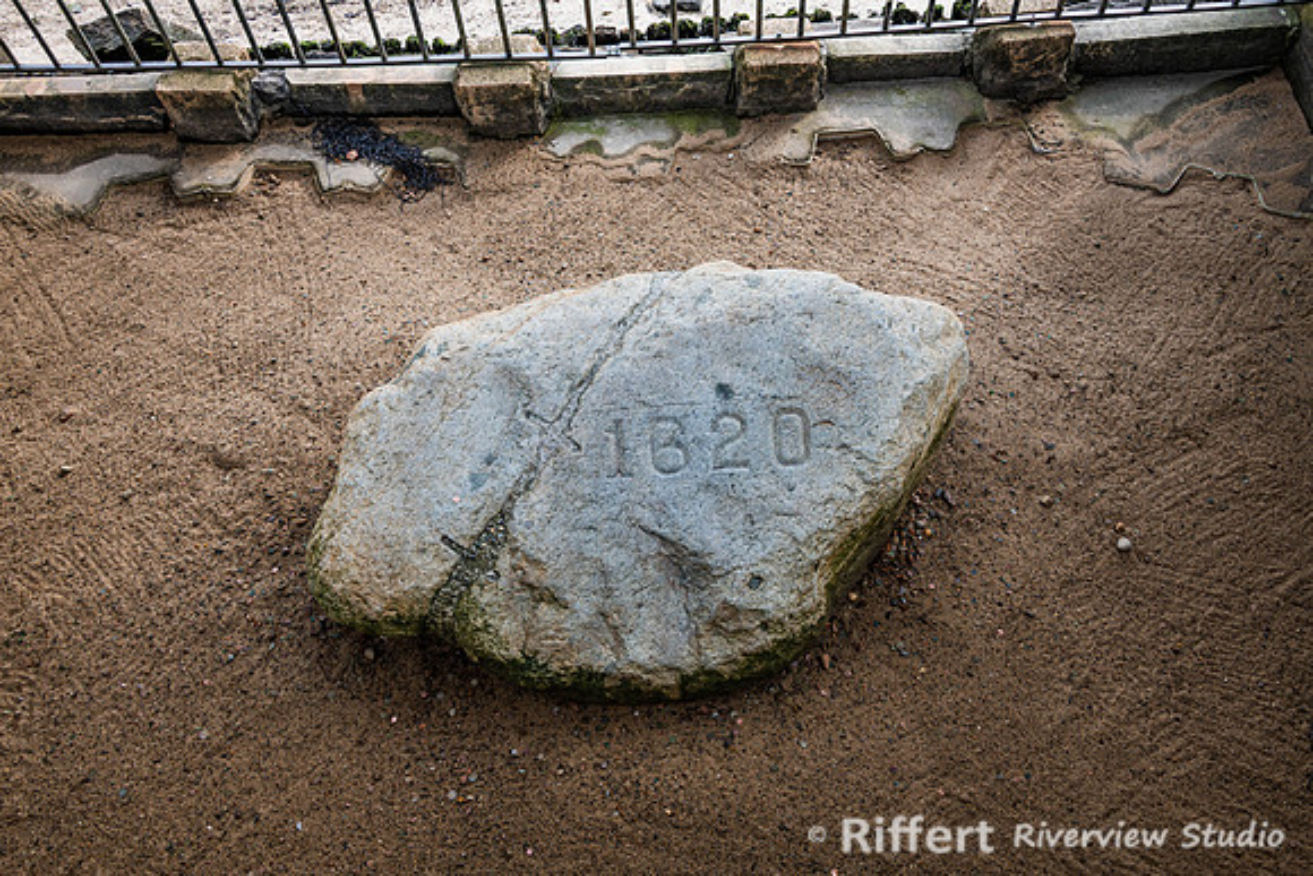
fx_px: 1021
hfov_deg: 65.5
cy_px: 438
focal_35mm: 28
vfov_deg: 46.4
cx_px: 656
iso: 280
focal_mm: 28
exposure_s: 1/200
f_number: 8
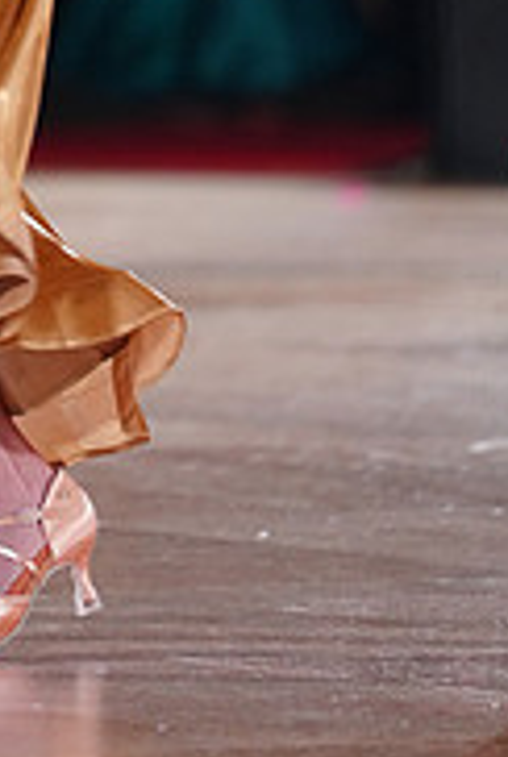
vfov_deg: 3.3
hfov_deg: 2.2
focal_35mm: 627
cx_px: -231
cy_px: -420
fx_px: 13220
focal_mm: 197
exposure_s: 1/400
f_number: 2.8
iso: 2500
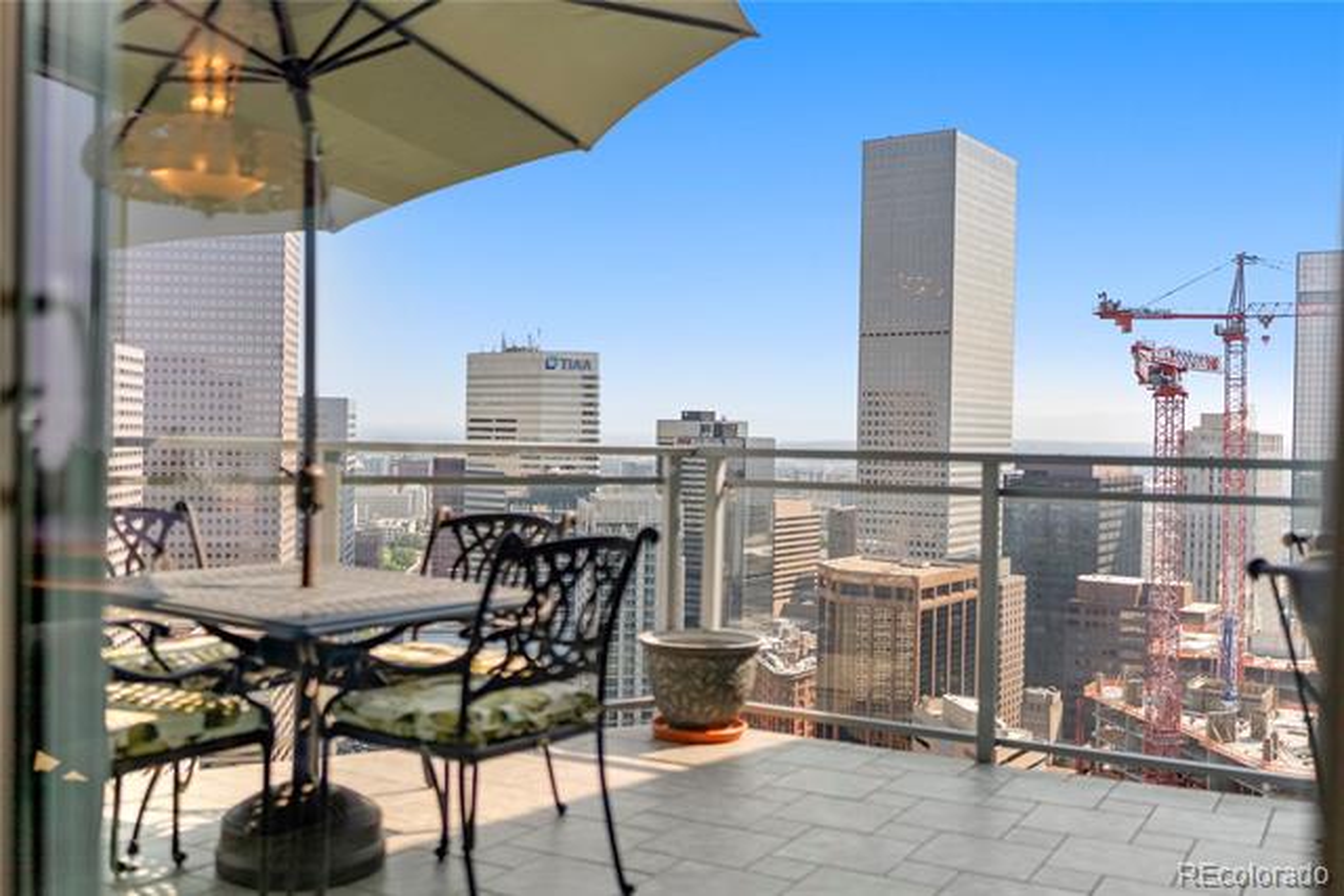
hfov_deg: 54.4
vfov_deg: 37.9
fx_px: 1307
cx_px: 672
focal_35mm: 35
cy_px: 448
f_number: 1.4
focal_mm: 35
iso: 160
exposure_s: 1/8000
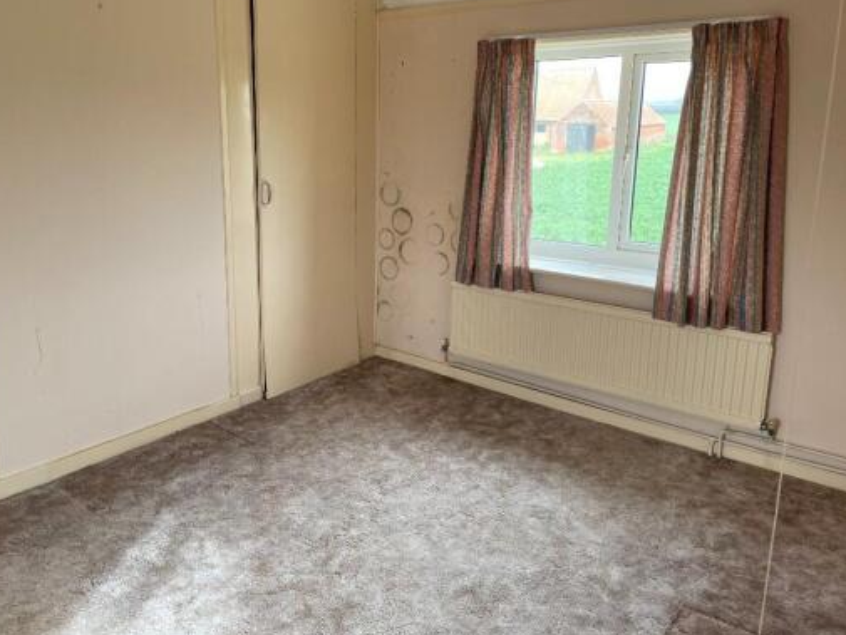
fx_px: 733
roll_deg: +0.3
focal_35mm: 30
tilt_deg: -13.7
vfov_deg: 46.7
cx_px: 363
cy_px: 286
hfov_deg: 59.7
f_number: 1.6
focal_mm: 4.2
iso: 50
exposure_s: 1/121
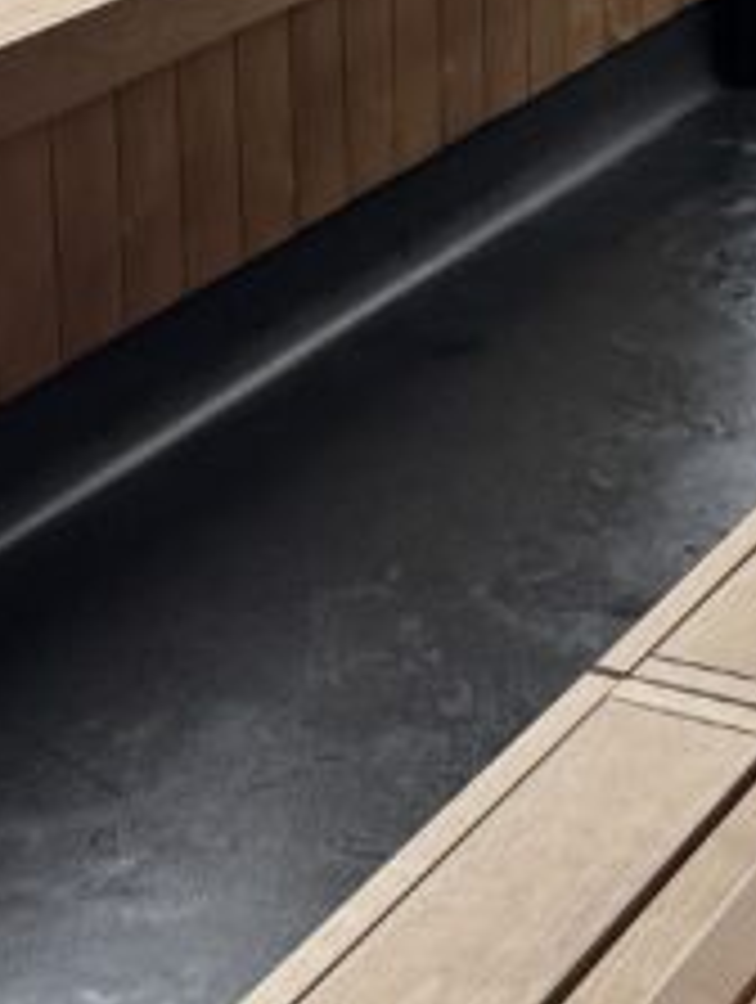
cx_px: 756
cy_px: -72
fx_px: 3194
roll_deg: -2.3
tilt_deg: -14.4
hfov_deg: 13.3
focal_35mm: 110
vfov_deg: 17.3
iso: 80
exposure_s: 1/558
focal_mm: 6.76
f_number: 1.78
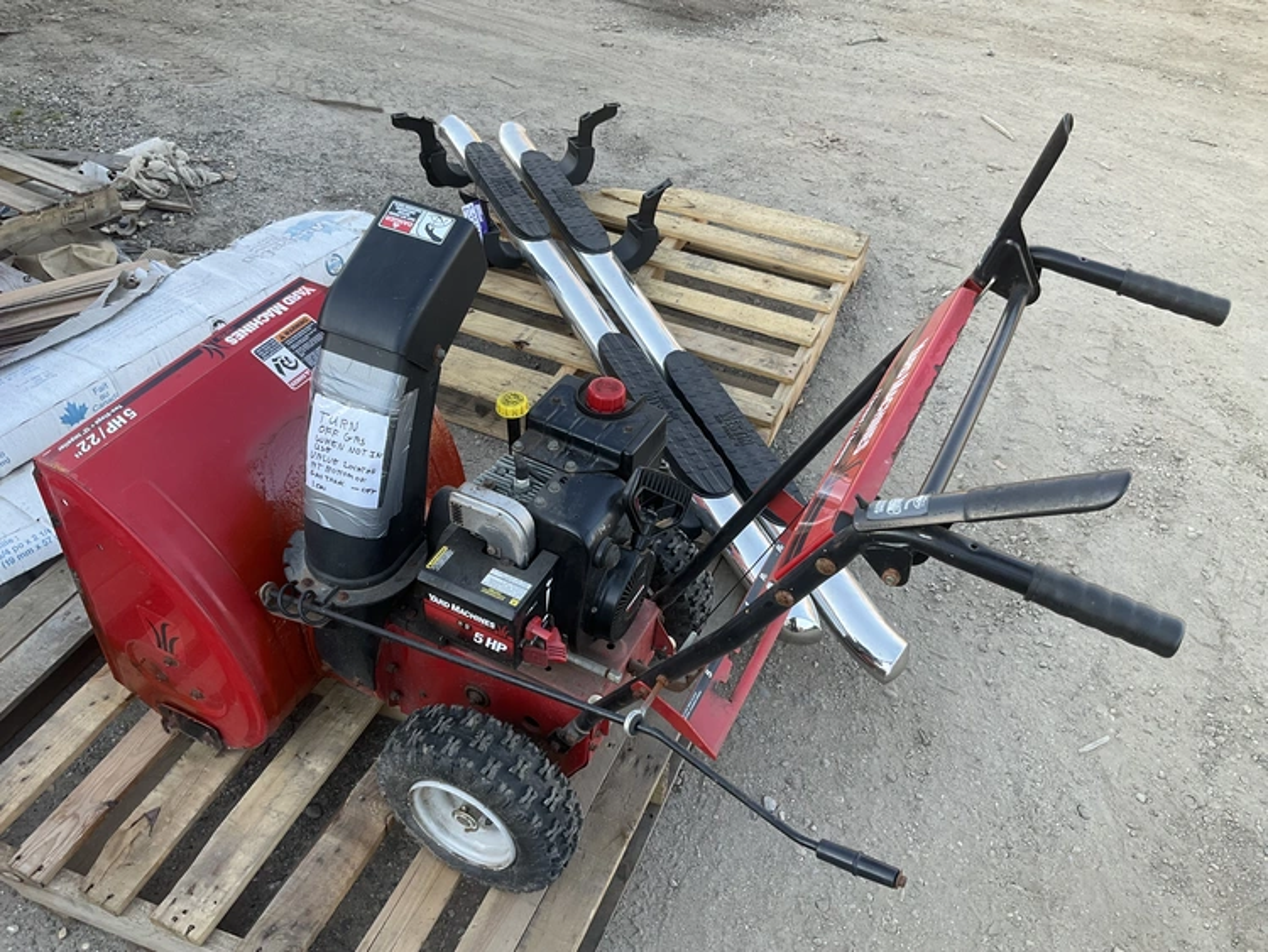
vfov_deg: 48.3
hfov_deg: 61.6
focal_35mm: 29
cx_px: 634
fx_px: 1063
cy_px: 476
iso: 20
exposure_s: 1/122
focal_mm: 3
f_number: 1.8
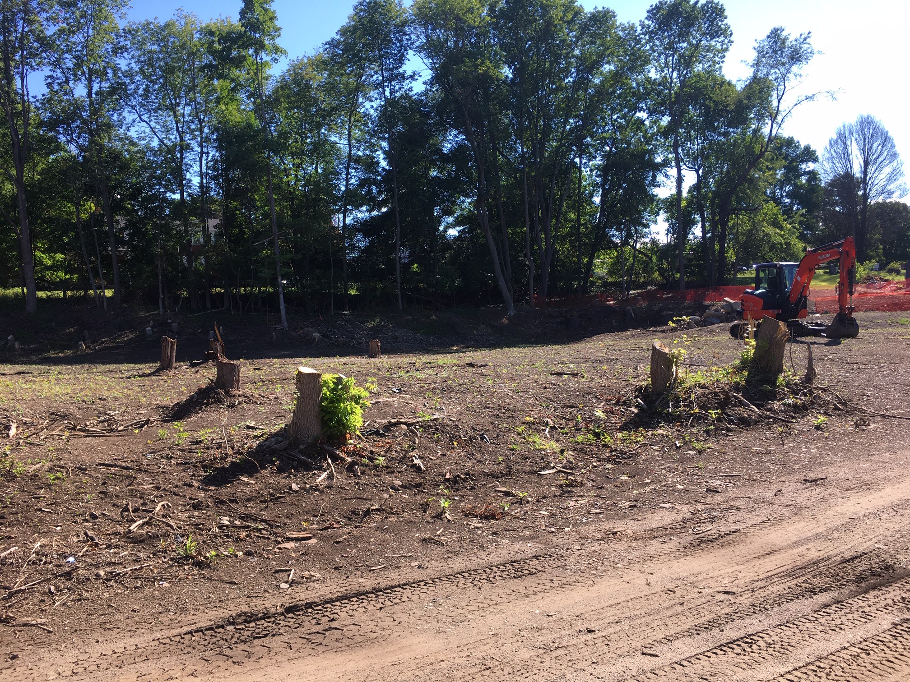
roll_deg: +2.2
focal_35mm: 29
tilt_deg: -0.6
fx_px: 762
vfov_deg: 48.2
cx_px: 455
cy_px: 341
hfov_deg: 61.7
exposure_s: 1/561
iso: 25
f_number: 2.2
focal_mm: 4.15
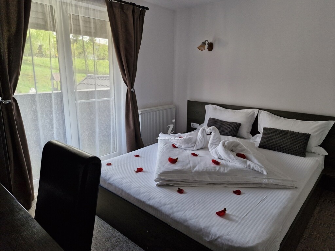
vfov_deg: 58.9
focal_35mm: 23
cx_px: 168
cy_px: 126
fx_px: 223
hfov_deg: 73.9
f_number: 1.8
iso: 200
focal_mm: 5.54
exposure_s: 1/180
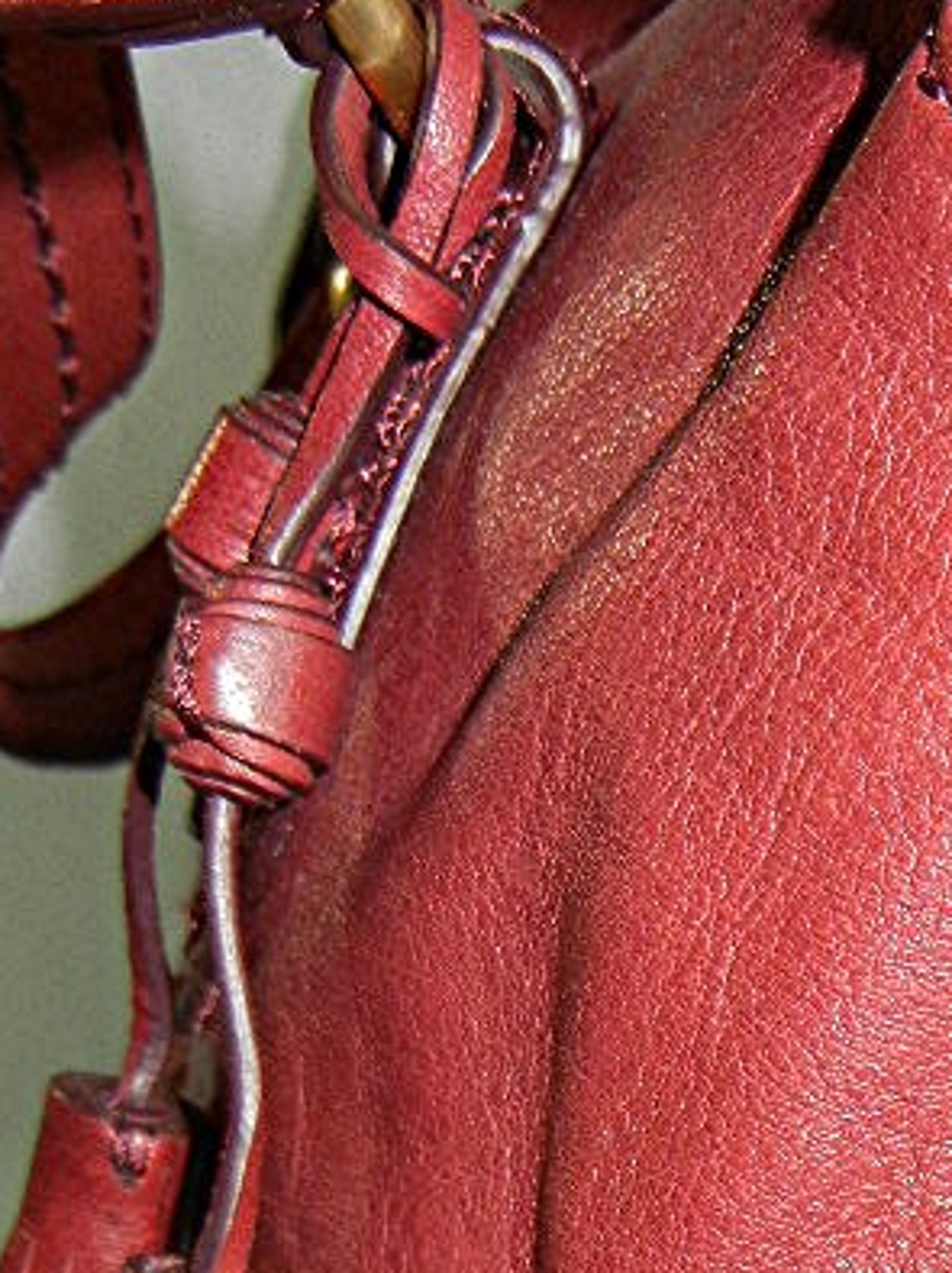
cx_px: 1000
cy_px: 1477
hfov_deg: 18.3
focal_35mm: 78
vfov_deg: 23.2
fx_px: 2863
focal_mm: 5.4
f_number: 7
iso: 200
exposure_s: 1/30
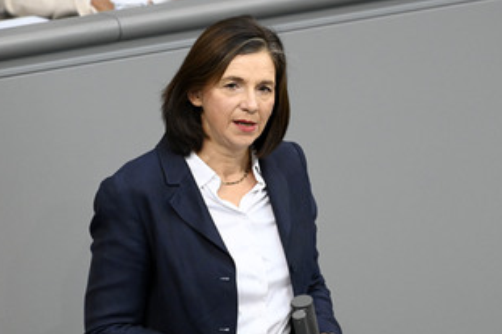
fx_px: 7888
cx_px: 212
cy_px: 229
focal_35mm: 566
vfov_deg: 2.4
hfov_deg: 3.6
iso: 8000
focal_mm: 390
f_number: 5.6
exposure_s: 1/320
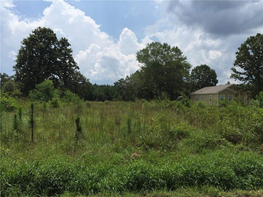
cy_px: 98
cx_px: 132
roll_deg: +1.0
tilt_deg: +1.8
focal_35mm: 29
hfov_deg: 61.7
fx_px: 220
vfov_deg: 48.2
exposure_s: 1/3968
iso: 32
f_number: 2.2
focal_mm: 4.15
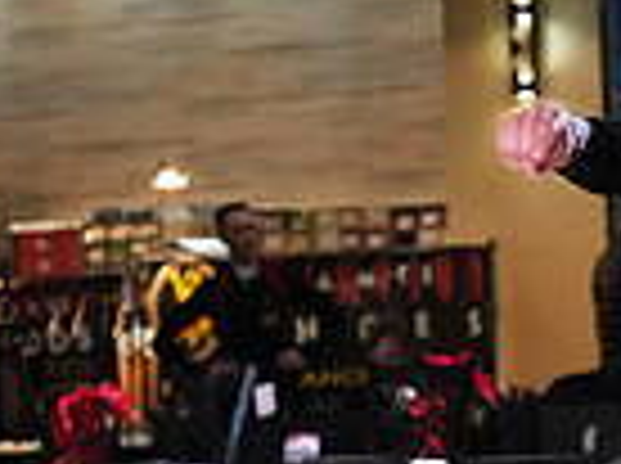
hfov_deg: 5.4
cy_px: 525
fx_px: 6447
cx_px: 1030
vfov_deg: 4.1
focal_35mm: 360
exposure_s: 1/320
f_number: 5.6
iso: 5000
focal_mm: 89
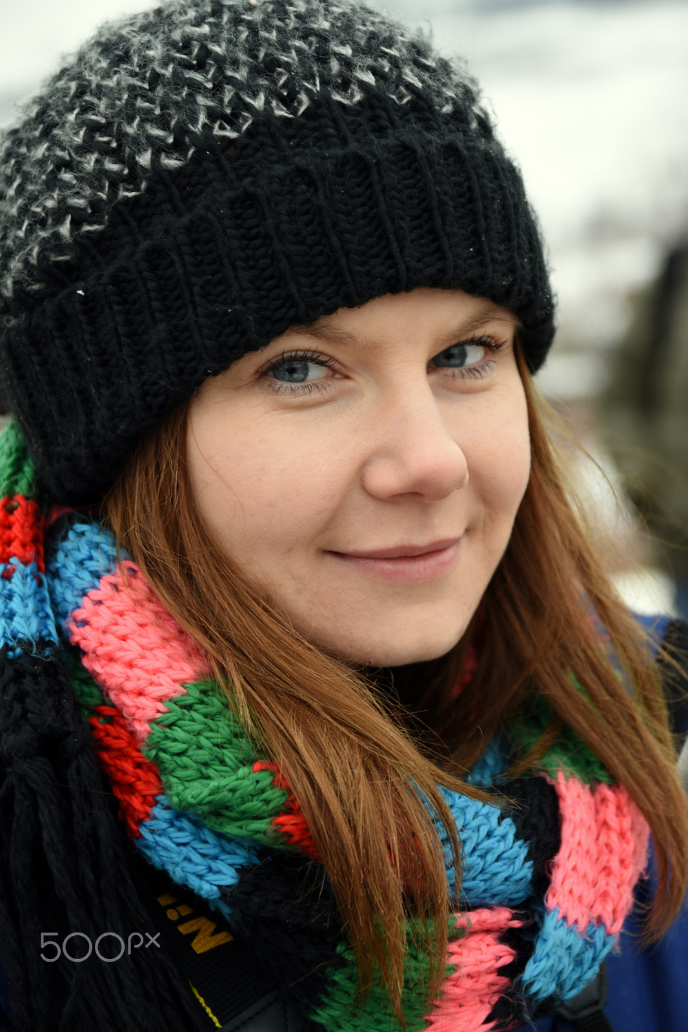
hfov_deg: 14.7
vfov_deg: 21.9
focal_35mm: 93
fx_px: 2667
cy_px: 516
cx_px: 344
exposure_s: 1/40
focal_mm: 62
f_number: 4
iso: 100
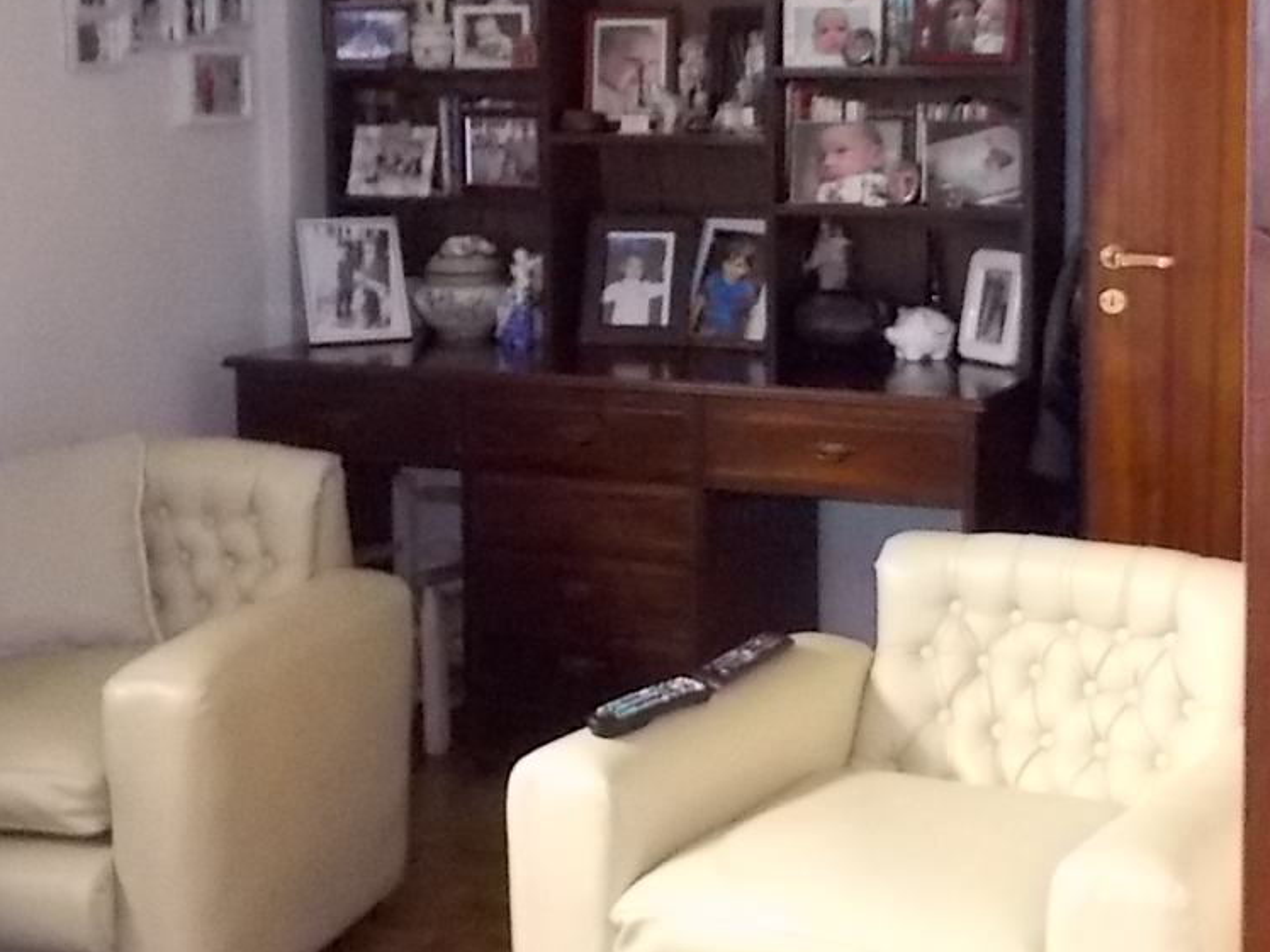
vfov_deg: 23.4
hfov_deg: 31.1
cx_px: 730
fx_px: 2275
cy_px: 238
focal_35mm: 62
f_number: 3.3
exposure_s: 1/30
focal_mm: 4.1
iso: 800
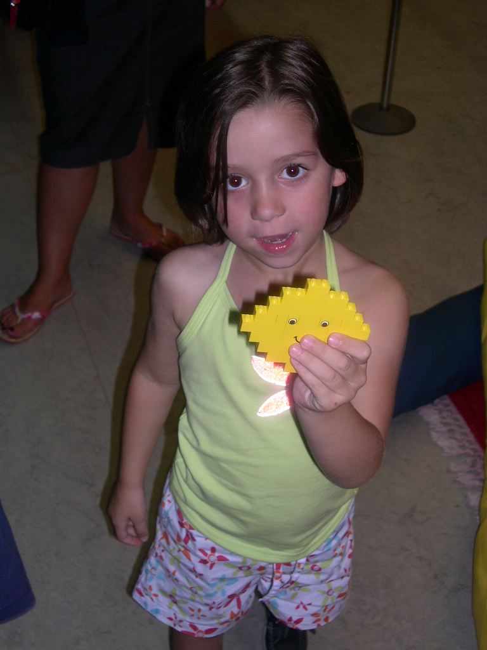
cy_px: 325
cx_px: 244
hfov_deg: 28.0
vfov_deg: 36.8
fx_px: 975
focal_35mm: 52
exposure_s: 1/60
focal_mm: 11.1
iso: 100
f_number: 3.2
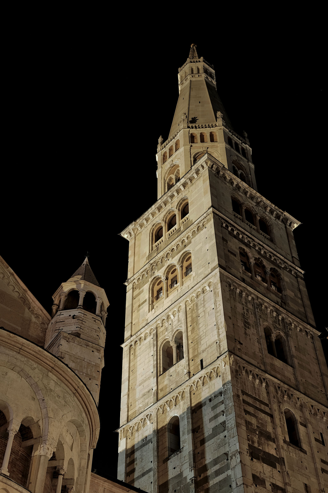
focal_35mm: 47
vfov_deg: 41.9
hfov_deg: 28.6
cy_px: 246
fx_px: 642
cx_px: 164
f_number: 11
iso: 160
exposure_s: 25
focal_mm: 31.5
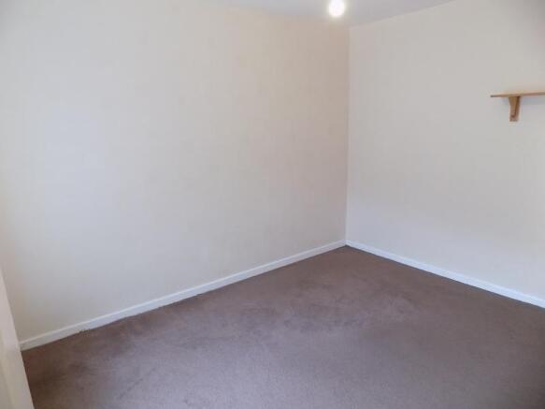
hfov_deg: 73.9
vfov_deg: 58.9
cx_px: 272
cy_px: 204
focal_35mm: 23
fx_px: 362
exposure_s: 1/20
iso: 400
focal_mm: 4
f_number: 3.1
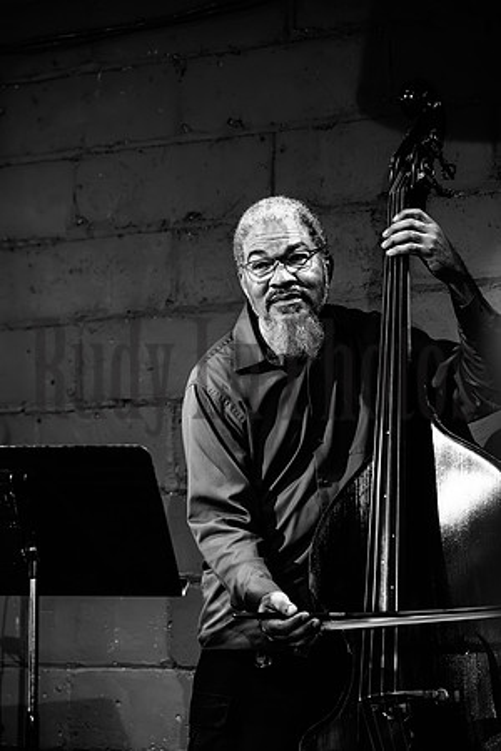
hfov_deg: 10.2
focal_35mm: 135
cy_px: 376
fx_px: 2818
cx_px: 250
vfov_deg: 15.2
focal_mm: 135
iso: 5000
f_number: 4
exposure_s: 1/125
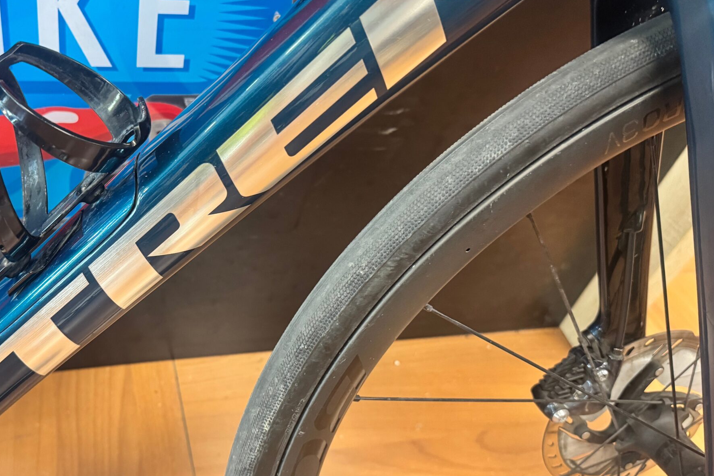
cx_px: 239
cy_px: 247
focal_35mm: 36
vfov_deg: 36.9
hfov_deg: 52.1
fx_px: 714
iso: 400
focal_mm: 6.76
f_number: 1.78
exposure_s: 1/50
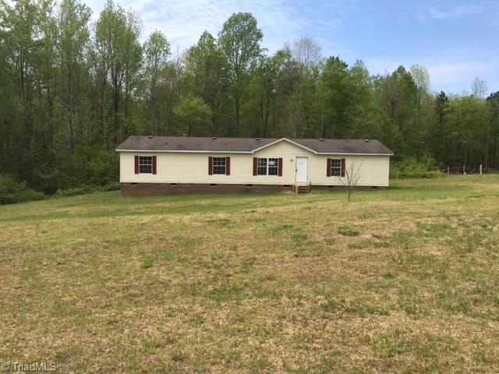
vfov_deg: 48.2
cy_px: 187
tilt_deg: -1.8
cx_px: 250
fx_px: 418
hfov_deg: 61.7
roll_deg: -2.3
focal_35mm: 29
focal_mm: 4.15
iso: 25
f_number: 2.2
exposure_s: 1/1672
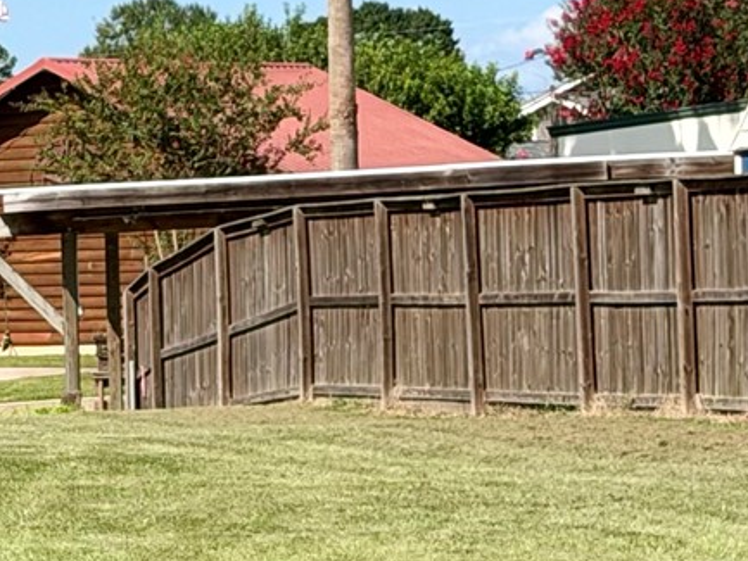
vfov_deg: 6.5
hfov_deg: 8.6
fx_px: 4906
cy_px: 361
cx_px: -263
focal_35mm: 227
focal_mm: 6.76
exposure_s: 1/4587
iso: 64
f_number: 1.78
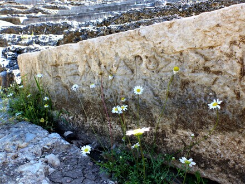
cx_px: 122
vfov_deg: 54.9
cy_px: 92
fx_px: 177
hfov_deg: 69.4
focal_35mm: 25
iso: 100
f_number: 4
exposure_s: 1/125
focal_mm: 4.5
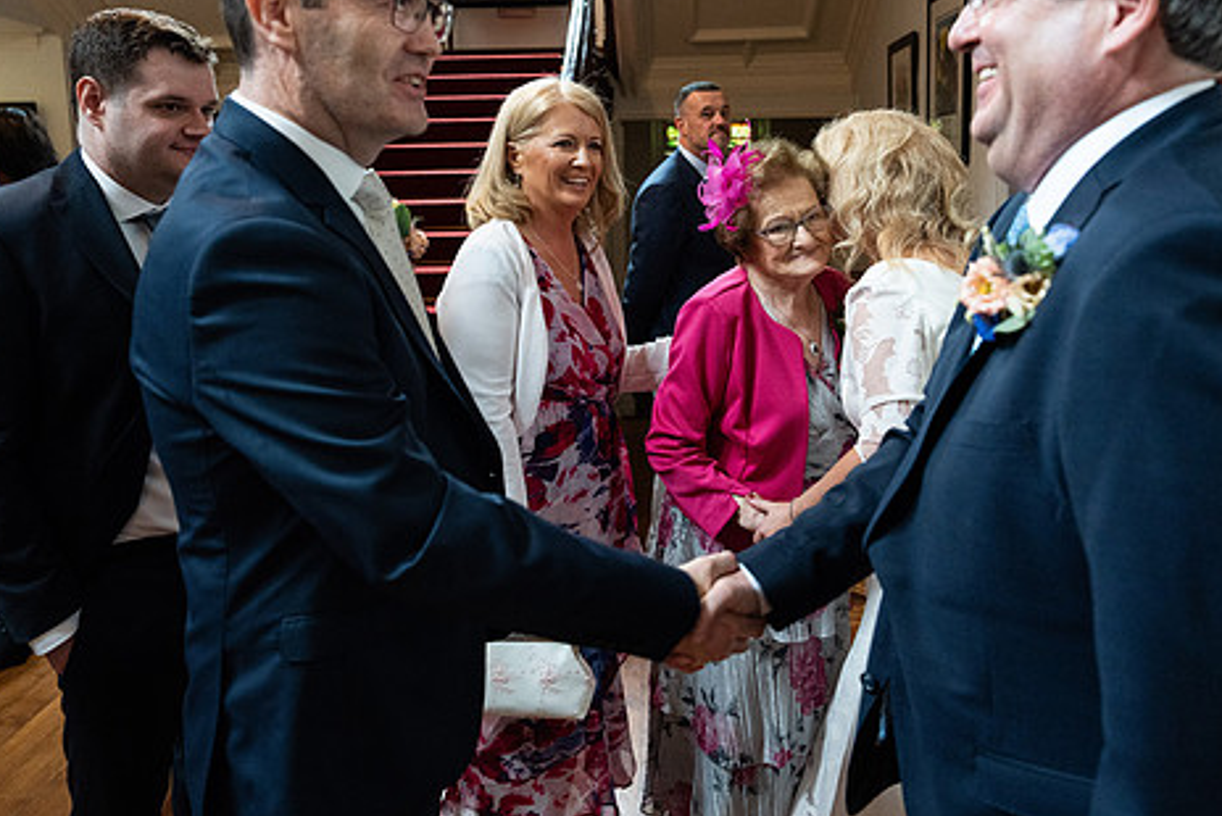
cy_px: 341
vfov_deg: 43.5
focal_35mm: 30
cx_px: 664
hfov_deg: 61.8
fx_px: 1019
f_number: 3.5
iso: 5000
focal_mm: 24
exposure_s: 1/200
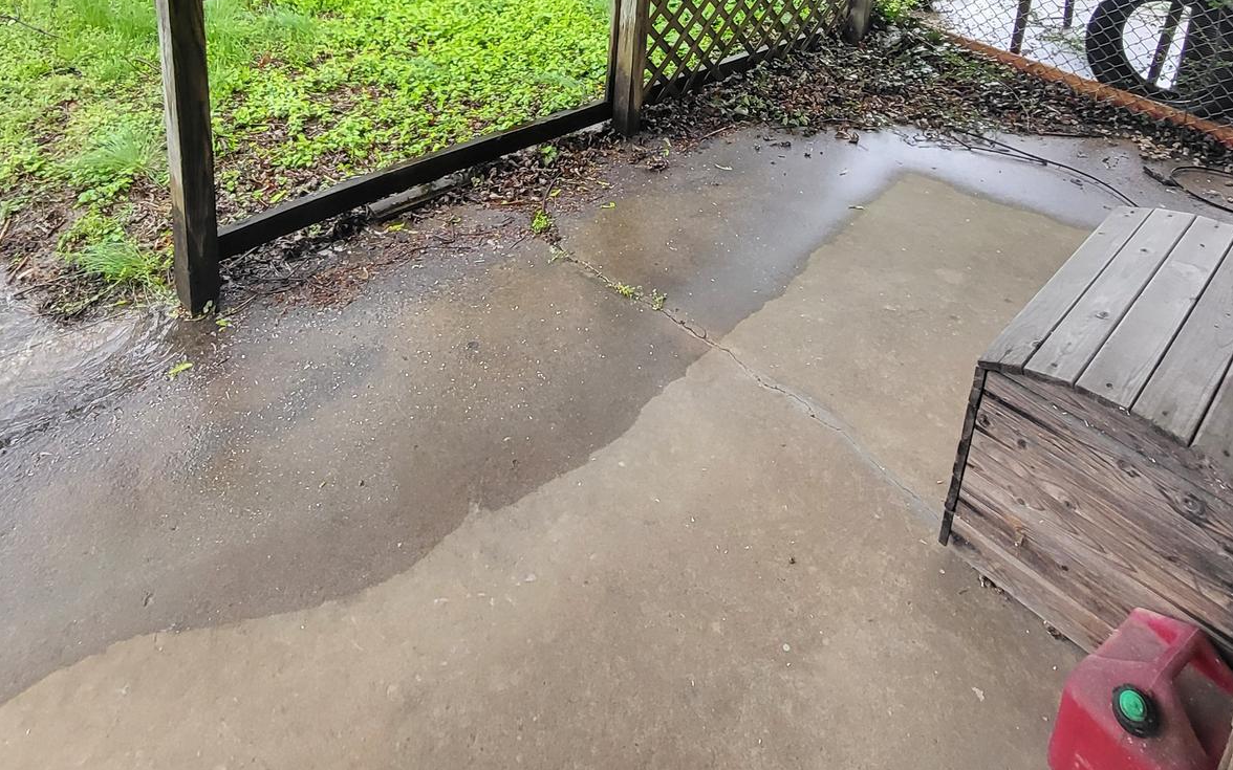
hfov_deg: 74.7
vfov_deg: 42.5
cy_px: -34
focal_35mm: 24
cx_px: 585
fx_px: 806
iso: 100
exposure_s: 1/60
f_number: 2.2
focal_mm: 1.74
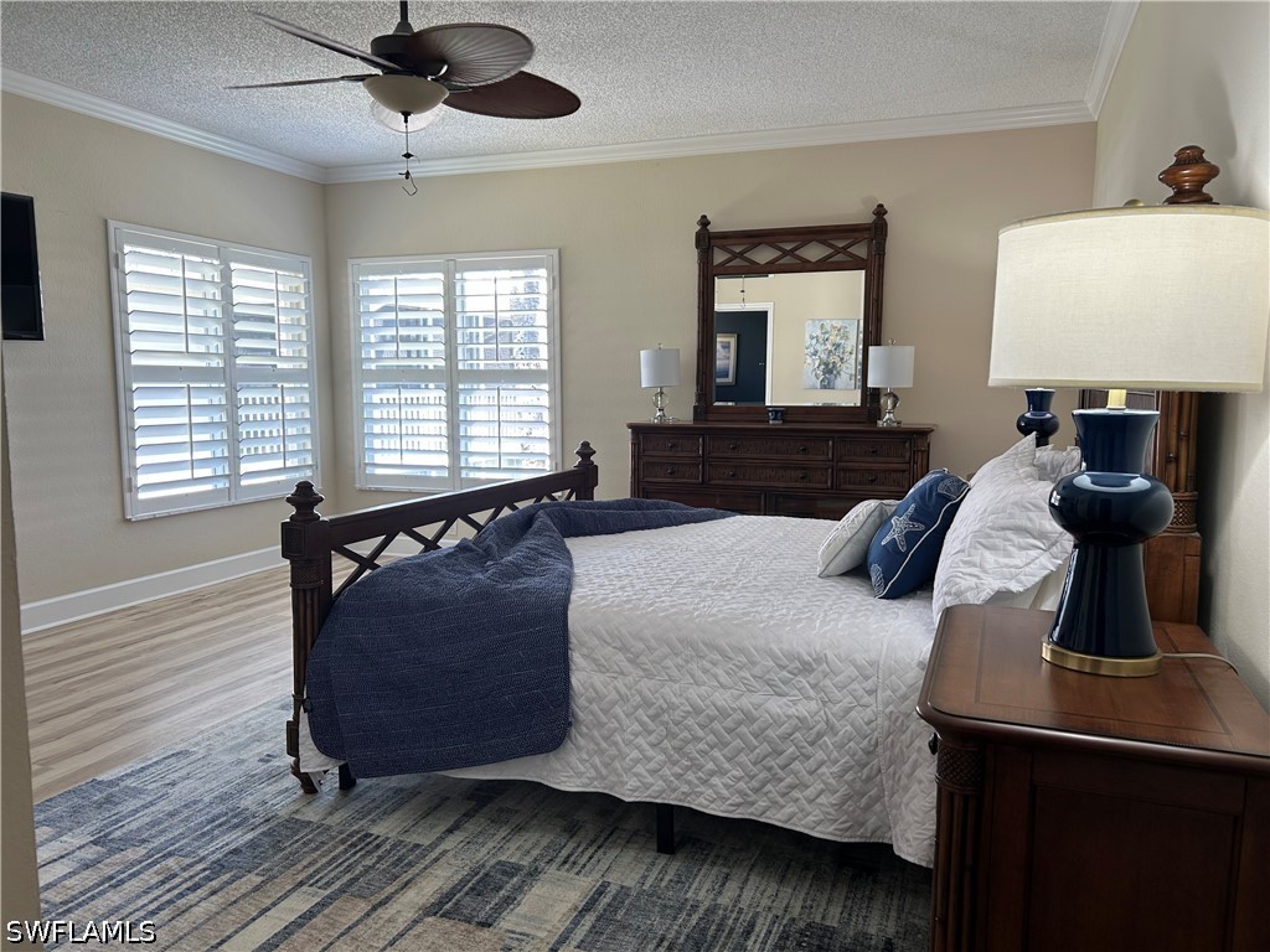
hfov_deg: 67.3
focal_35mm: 26
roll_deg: +0.0
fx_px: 954
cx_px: 635
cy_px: 476
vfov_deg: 53.1
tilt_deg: -6.4
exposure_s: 1/120
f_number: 1.5
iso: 64
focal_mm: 5.7
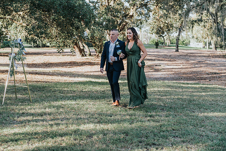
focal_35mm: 70
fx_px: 440
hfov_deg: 28.8
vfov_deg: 19.5
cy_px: 76
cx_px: 113
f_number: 4
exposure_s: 1/160
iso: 100
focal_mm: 70
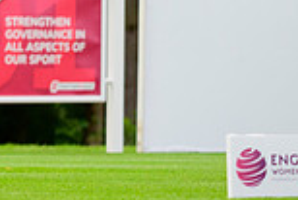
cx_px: -261
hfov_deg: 5.4
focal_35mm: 377
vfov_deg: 3.6
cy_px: -168
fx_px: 3124
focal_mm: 100
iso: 1600
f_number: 4.5
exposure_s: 1/3200
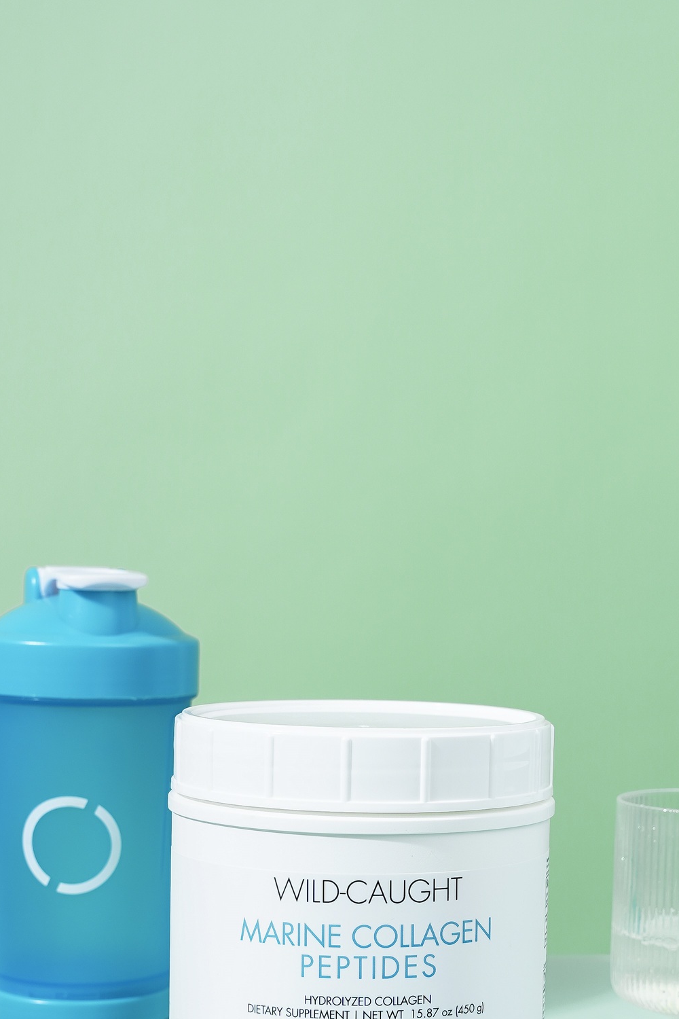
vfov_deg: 27.7
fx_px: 2054
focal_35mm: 73
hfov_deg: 18.7
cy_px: 692
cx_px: 481
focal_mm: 36.3
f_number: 6.3
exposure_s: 1/160
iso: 100
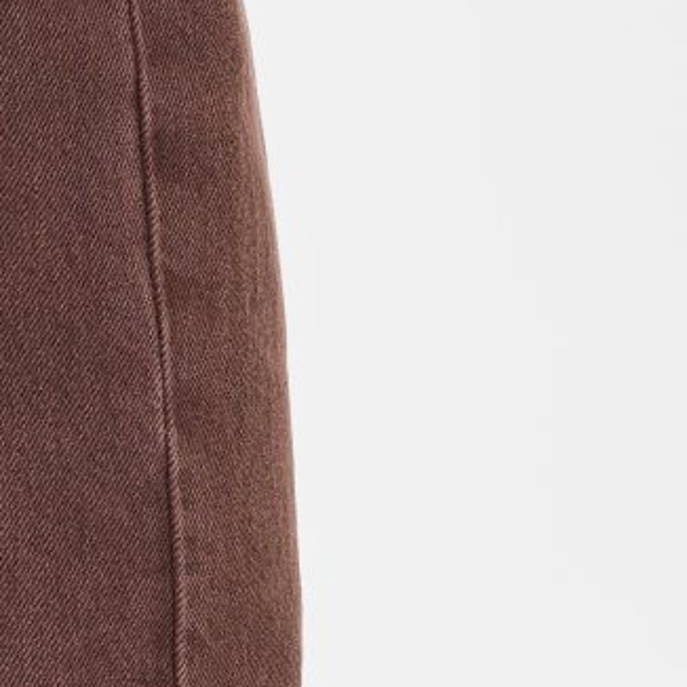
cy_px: 1022
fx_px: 11788
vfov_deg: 3.3
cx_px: -712
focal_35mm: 525
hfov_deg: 3.3
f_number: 11
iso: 100
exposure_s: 1/125
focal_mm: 105
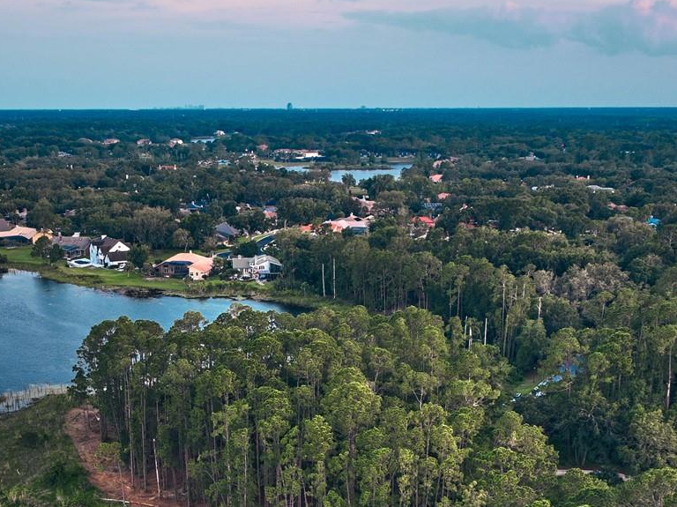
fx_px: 977
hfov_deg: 38.2
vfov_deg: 28.2
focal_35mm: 50
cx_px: 304
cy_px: 431
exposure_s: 1/20
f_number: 2.8
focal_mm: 12.29
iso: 110
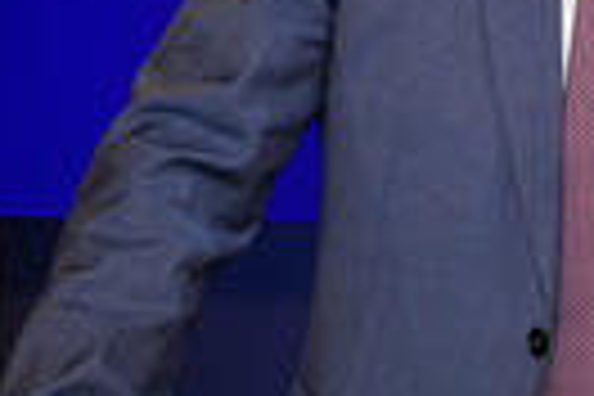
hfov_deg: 18.7
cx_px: 893
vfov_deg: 14.2
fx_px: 1584
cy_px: 68
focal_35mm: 96
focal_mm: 28
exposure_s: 1/125
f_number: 5
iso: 2000
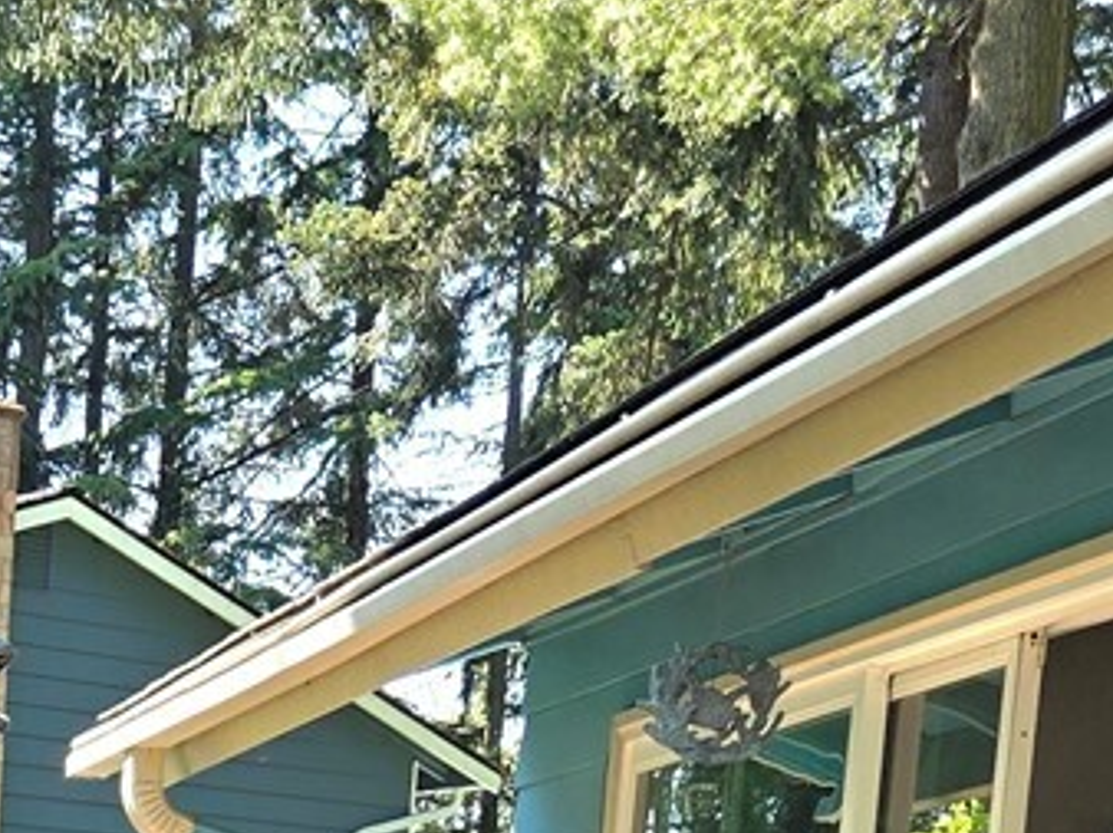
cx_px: -359
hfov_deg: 16.9
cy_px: 1775
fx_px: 3502
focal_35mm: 109
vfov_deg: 11.8
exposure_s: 1/526
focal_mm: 5.4
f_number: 1.8
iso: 25
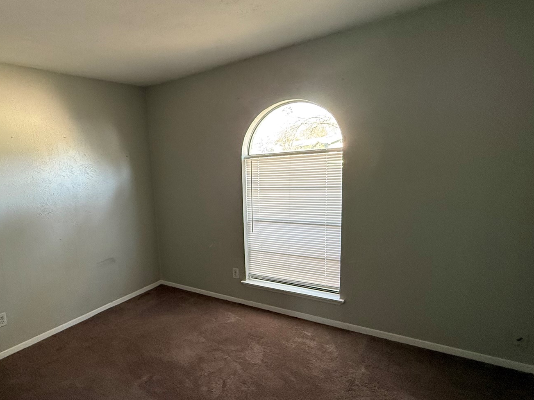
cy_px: 225
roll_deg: +4.1
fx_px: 339
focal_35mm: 22
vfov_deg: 60.9
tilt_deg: -10.0
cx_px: 159
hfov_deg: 72.9
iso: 400
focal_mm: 2.22
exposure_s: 1/60
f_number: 2.2
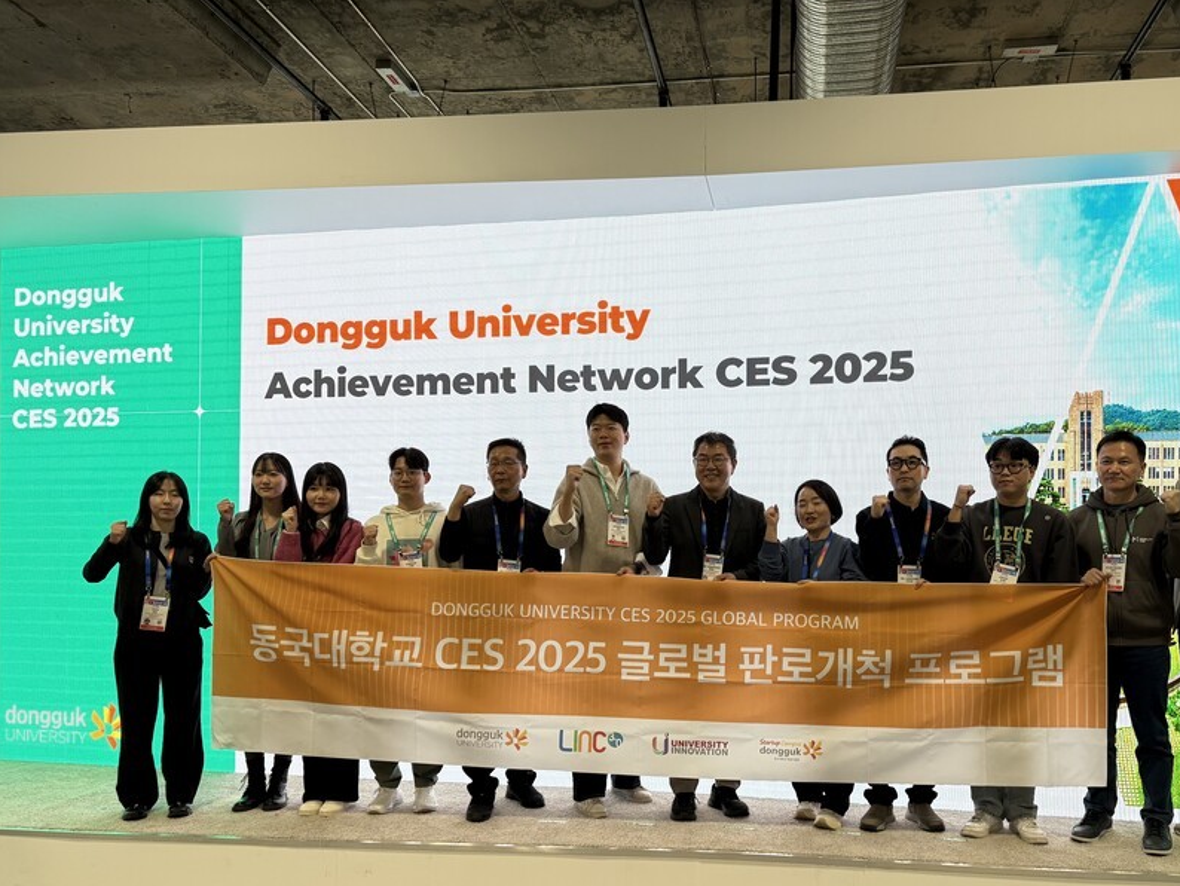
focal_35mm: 29
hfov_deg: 61.3
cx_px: 687
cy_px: 520
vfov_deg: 48.0
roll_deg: +0.2
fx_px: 989
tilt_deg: +1.5
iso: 125
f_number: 1.78
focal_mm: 6.76
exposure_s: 1/120
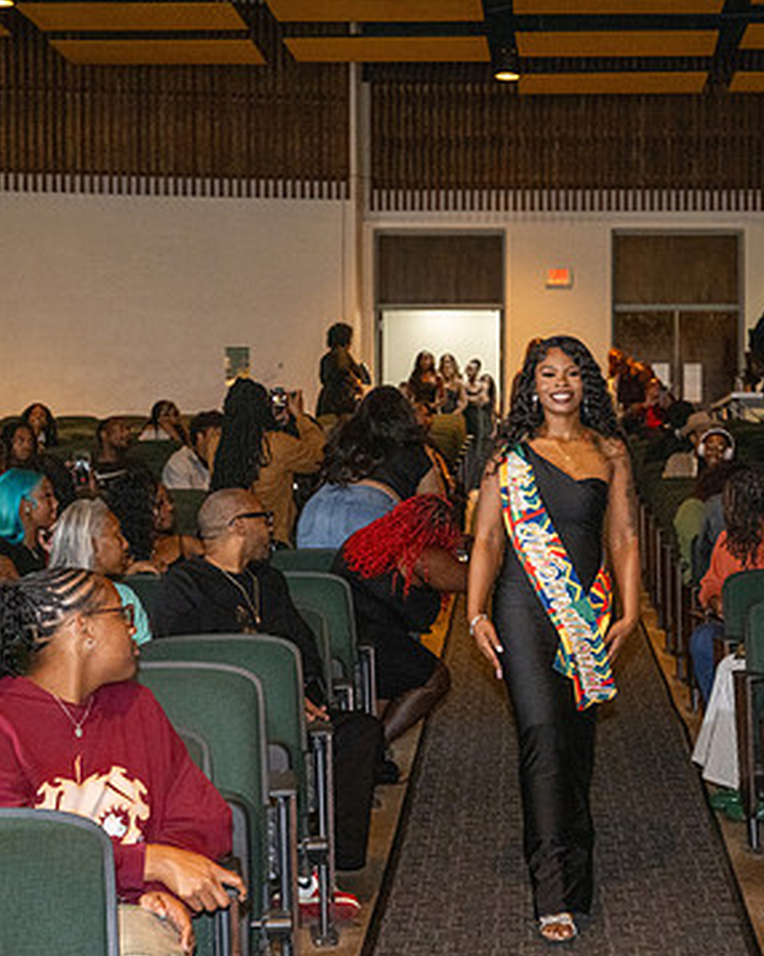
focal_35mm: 67
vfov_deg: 28.3
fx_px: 1895
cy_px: 493
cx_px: 540
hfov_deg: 22.6
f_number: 5.6
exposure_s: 1/200
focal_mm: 44
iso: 3200
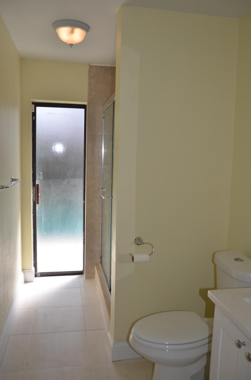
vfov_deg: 62.0
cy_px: 190
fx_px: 315
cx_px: 126
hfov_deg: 43.4
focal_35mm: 30
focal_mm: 20
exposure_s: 1/250
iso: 180
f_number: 4
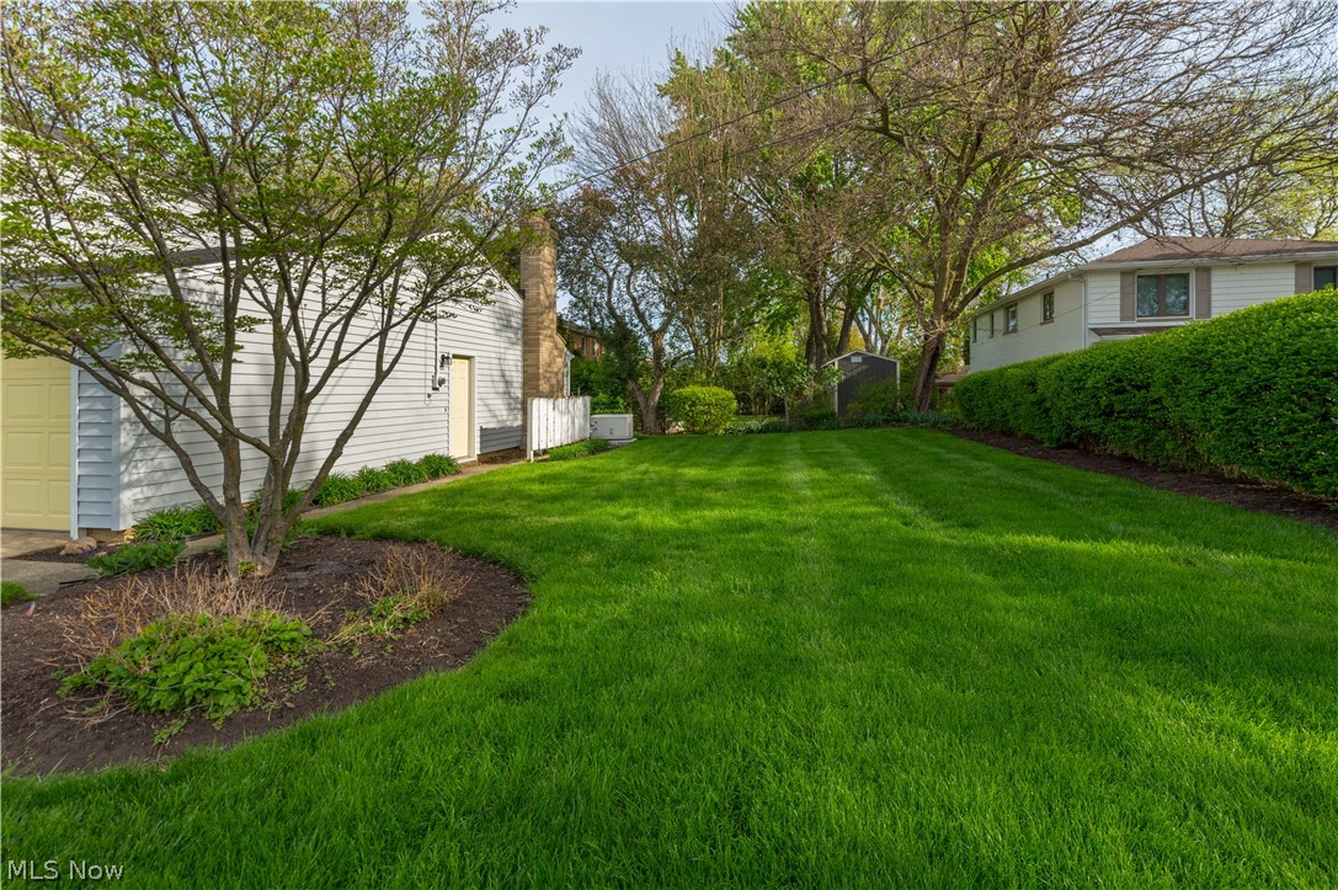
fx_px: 520
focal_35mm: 14
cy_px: 445
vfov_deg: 81.1
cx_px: 669
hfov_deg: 104.3
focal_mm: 14
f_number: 9
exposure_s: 1/160
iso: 100
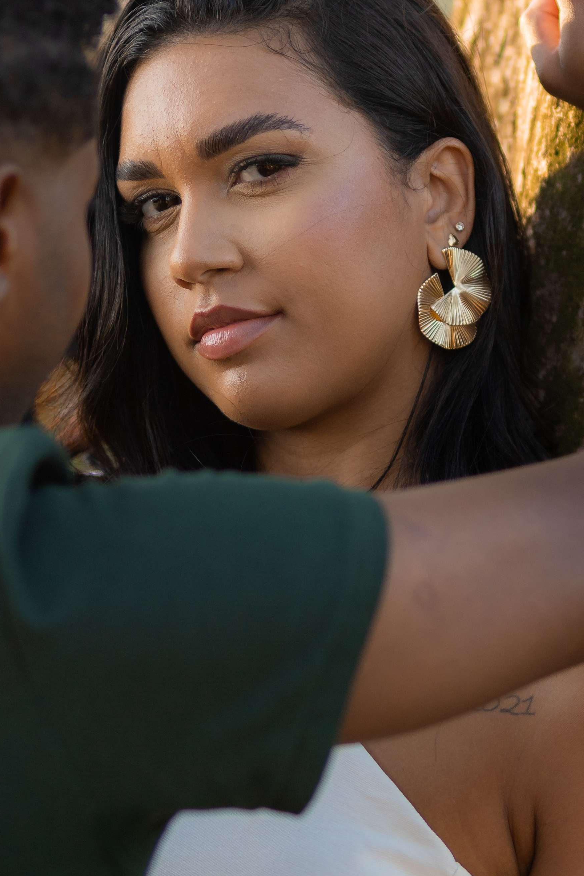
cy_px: 249
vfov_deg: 11.0
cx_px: 259
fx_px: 4525
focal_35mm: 186
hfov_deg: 7.4
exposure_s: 1/1000
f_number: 2.2
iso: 250
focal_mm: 85
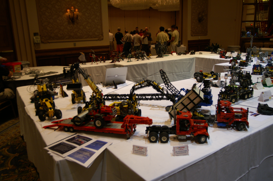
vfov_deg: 43.5
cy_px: 90
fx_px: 227
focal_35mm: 30
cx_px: 136
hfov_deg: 62.0
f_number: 4
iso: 400
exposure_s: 1/25
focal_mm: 20
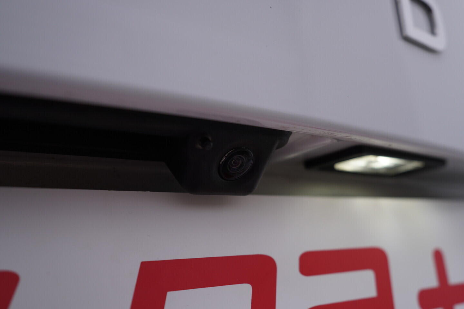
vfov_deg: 36.9
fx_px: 464
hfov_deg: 53.1
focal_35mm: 36
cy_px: 154
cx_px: 232
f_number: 4
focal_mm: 24
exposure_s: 1/80
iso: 125
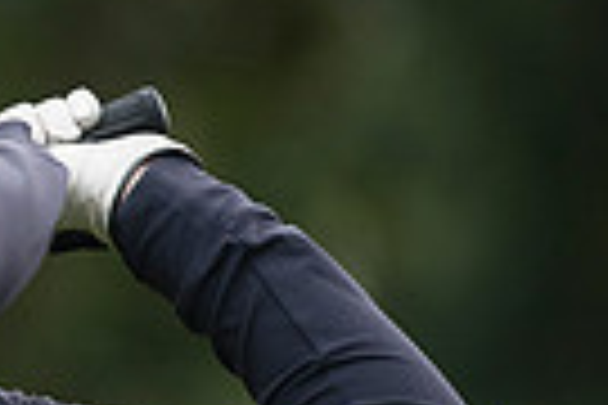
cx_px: -671
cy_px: 443
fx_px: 21751
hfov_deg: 1.6
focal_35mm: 1288
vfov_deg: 1.1
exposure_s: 1/3200
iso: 1250
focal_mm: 300
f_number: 4
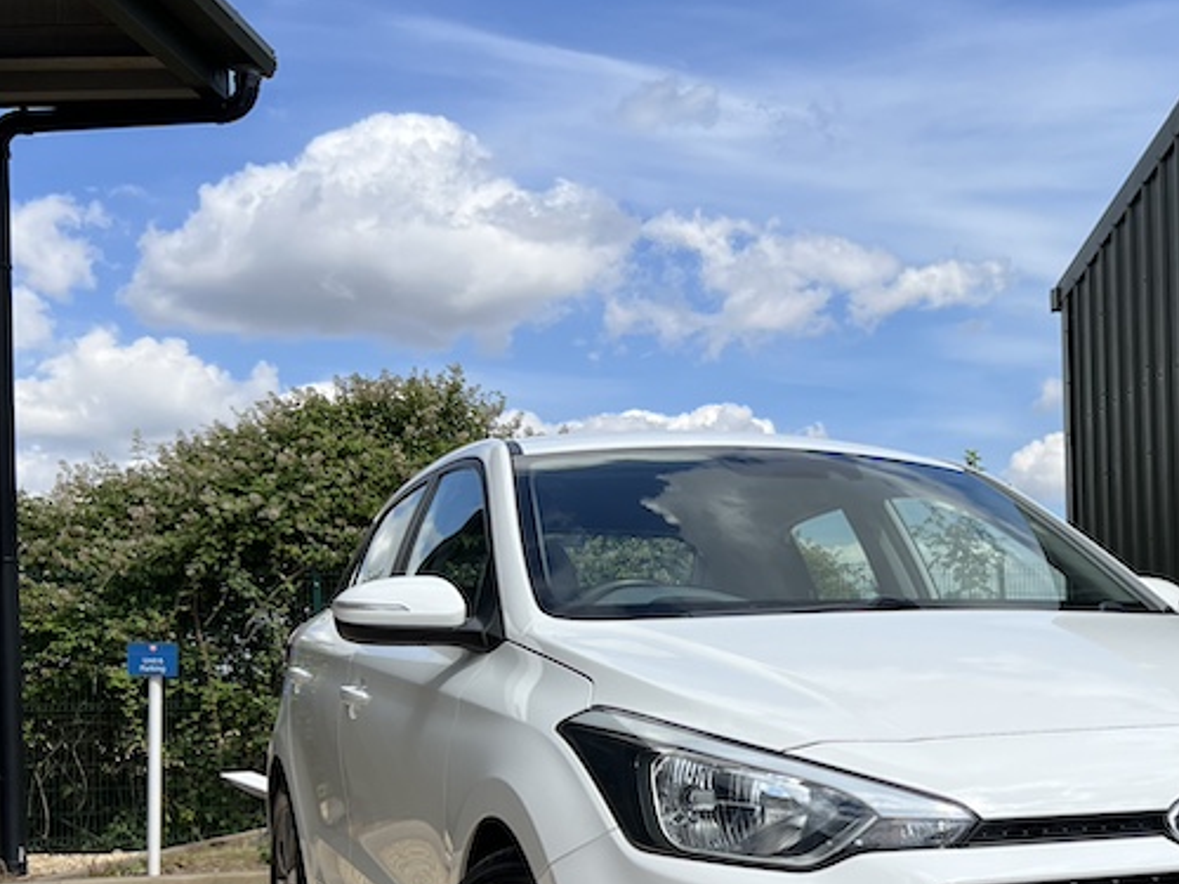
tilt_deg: +0.1
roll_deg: +1.9
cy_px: 667
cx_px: 967
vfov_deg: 27.6
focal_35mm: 52
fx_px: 1771
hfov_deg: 35.5
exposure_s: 1/5587
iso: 50
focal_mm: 5.7
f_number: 1.5
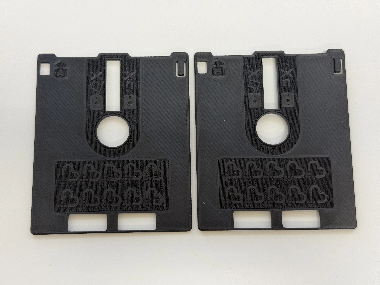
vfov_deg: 30.3
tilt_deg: -76.4
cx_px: 190
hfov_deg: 39.7
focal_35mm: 48
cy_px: 142
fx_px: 527
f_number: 1.78
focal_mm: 6.76
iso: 125
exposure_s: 1/120
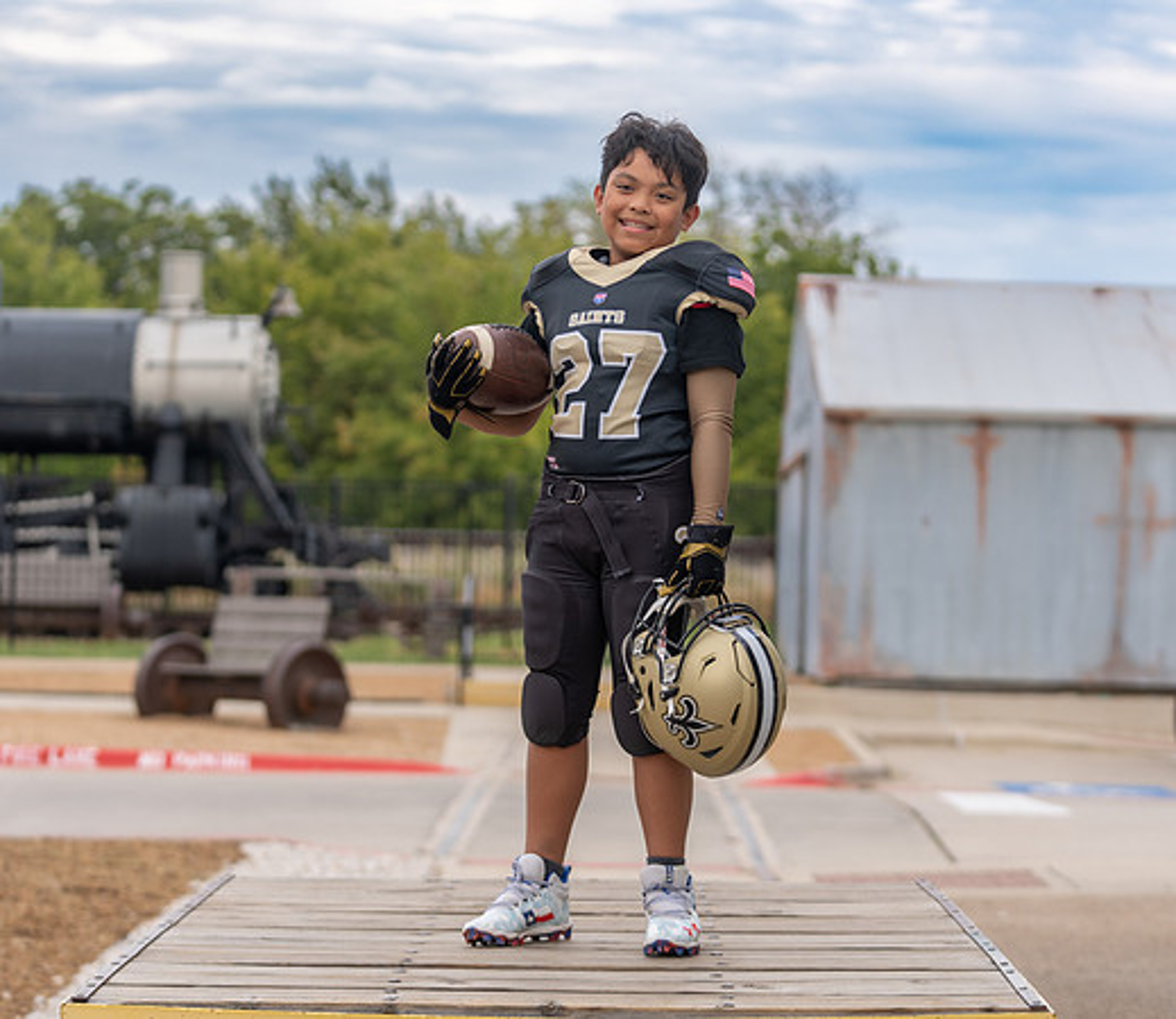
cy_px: 527
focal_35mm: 92
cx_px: 564
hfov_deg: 20.1
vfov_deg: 17.4
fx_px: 3323
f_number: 2.8
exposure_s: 1/400
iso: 100
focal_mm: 75
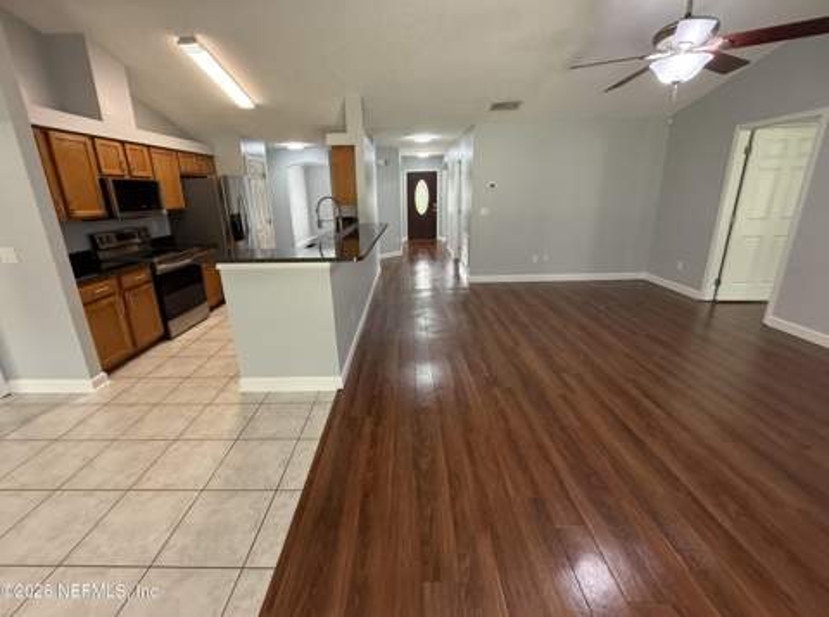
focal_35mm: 14
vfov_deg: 85.4
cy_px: 308
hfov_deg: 102.2
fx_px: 334
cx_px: 414
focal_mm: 2.22
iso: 320
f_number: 2.2
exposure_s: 1/120
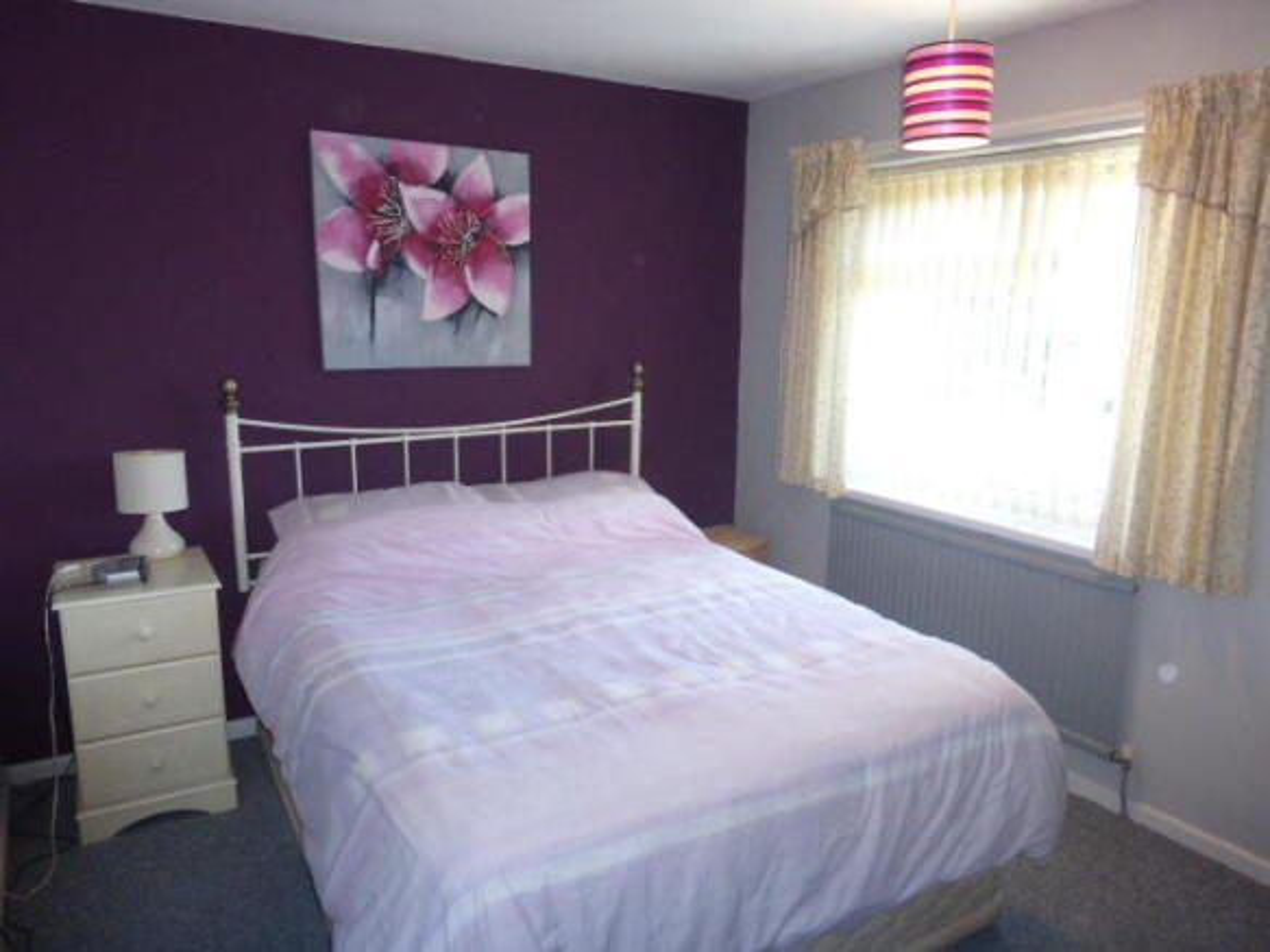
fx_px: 880
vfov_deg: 56.8
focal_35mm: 24
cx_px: 635
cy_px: 476
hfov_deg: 71.6
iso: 320
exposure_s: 1/60
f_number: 3.3
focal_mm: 4.3
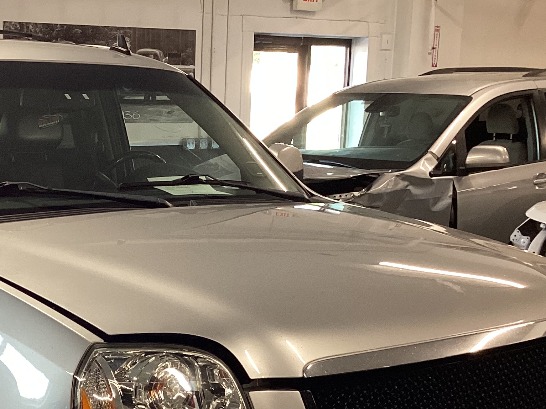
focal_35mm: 66
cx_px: 112
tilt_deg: -17.0
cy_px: 375
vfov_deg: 21.7
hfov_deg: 28.8
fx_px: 1041
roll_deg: -0.6
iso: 80
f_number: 2.4
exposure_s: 1/50
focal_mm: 3.3
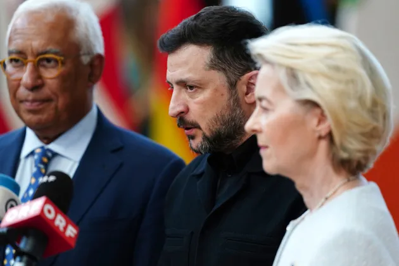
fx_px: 3325
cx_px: 200
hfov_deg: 6.9
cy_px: 133
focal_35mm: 300
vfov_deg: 4.6
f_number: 3.2
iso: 2500
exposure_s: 1/640
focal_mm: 300
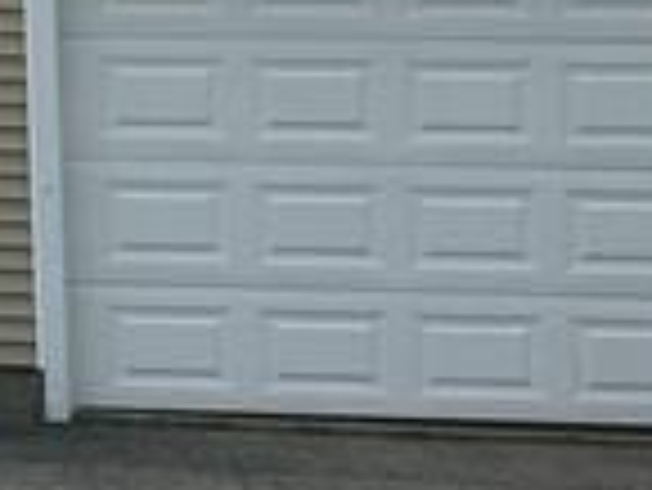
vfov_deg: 7.1
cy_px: -342
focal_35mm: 205
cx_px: -1448
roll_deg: +0.5
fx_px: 3864
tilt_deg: +4.6
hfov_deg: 8.0
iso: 25
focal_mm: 4.15
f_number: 2.2
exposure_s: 1/810
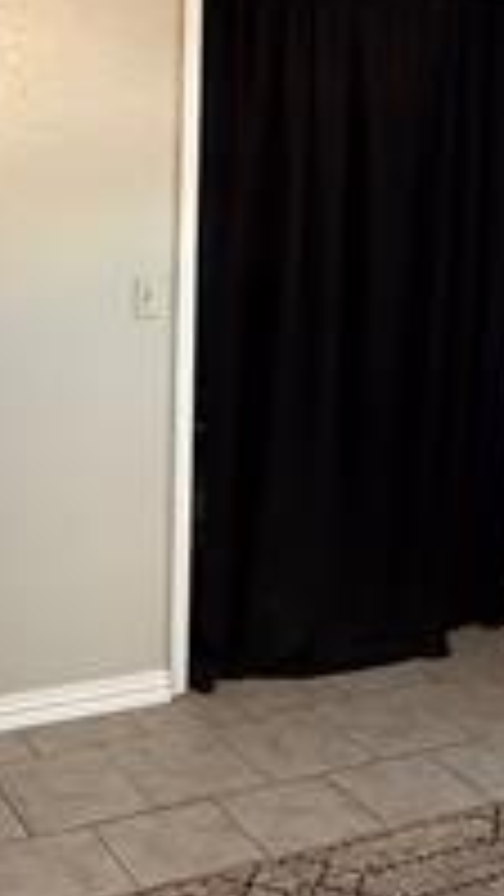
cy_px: 261
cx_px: 27
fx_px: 1164
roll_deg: +0.3
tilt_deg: -4.2
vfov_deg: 41.2
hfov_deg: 23.6
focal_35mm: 49
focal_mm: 2.22
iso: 640
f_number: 2.2
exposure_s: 1/60
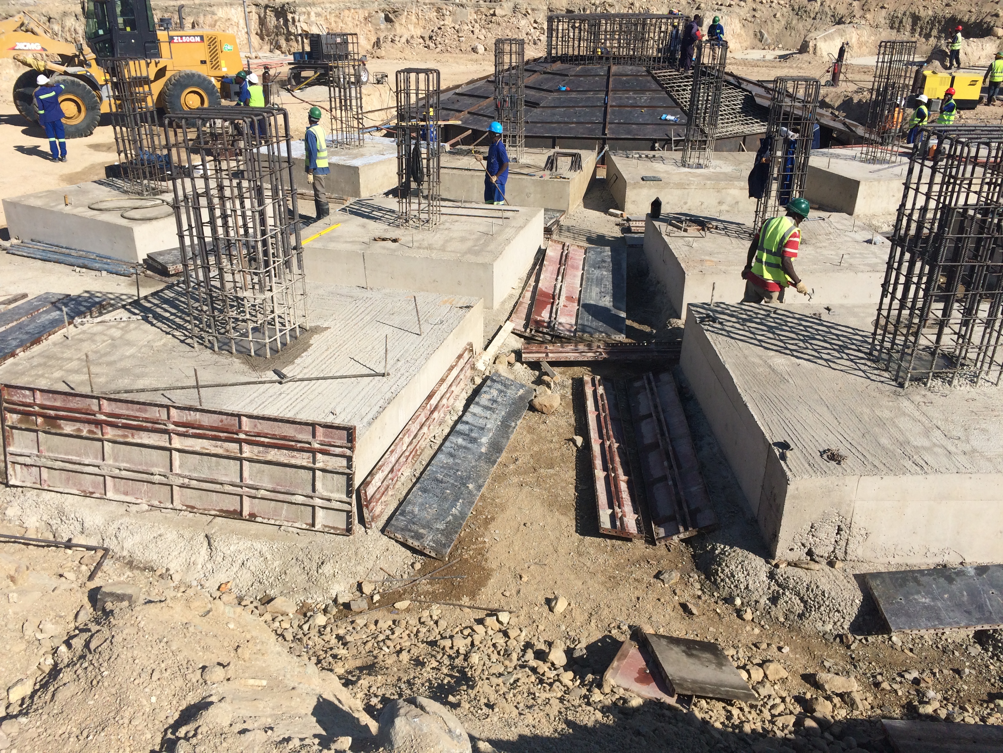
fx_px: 840
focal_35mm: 29
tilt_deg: -25.4
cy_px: 376
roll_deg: -0.2
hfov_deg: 61.7
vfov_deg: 48.2
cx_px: 502
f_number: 2.2
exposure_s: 1/3165
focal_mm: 4.15
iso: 32
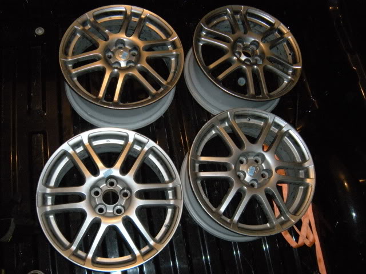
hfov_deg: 52.6
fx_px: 370
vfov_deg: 40.7
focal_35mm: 35
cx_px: 183
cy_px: 137
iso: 400
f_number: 3.8
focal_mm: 5.9
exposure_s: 1/60
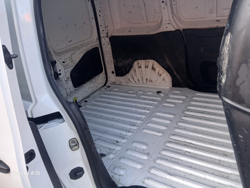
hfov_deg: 67.3
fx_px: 188
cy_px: 94
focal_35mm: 26
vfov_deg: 53.1
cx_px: 125
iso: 80
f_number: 1.8
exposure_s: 1/60
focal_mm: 3.98
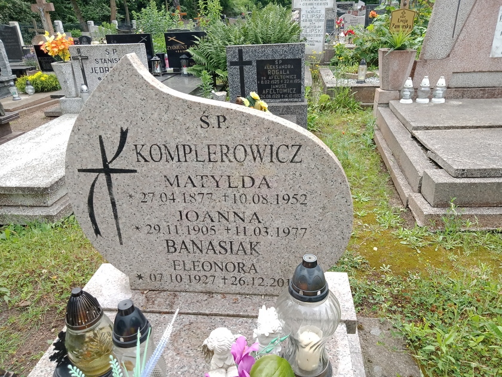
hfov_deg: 63.4
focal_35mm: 28
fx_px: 406
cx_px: 251
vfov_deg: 49.7
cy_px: 188
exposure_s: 1/312
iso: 100
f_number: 2.2
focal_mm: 3.37
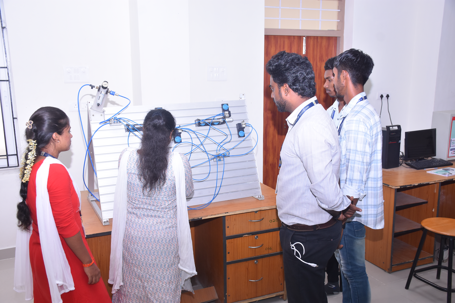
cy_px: 152
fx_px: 436
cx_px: 228
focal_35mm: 34
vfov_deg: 38.4
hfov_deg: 55.1
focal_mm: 23
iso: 640
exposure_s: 1/160
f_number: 5
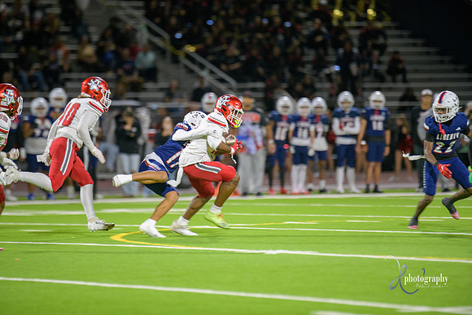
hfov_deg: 6.9
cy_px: 158
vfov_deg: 4.6
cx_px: 236
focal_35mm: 300
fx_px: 3934
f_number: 2.8
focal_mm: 300
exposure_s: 1/250
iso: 1250
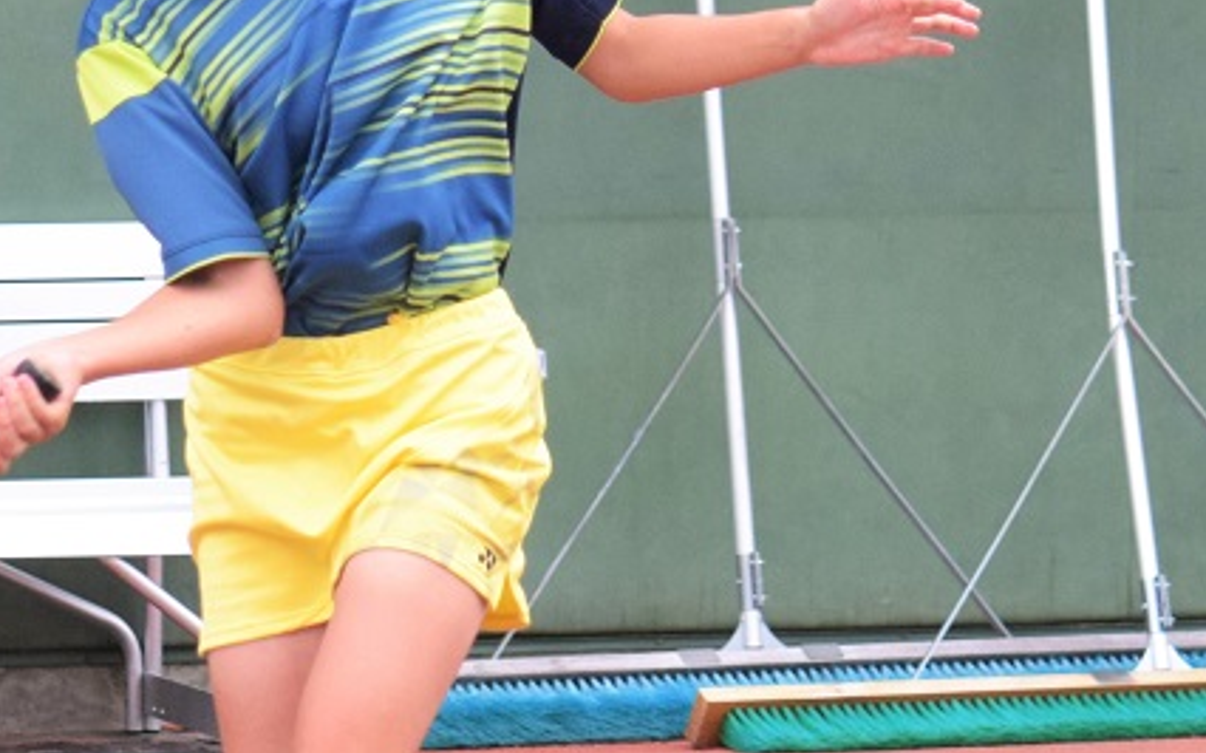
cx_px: 209
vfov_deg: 4.0
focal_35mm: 330
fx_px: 10843
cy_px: 524
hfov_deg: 6.4
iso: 1250
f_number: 4.5
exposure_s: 1/1250
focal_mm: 92
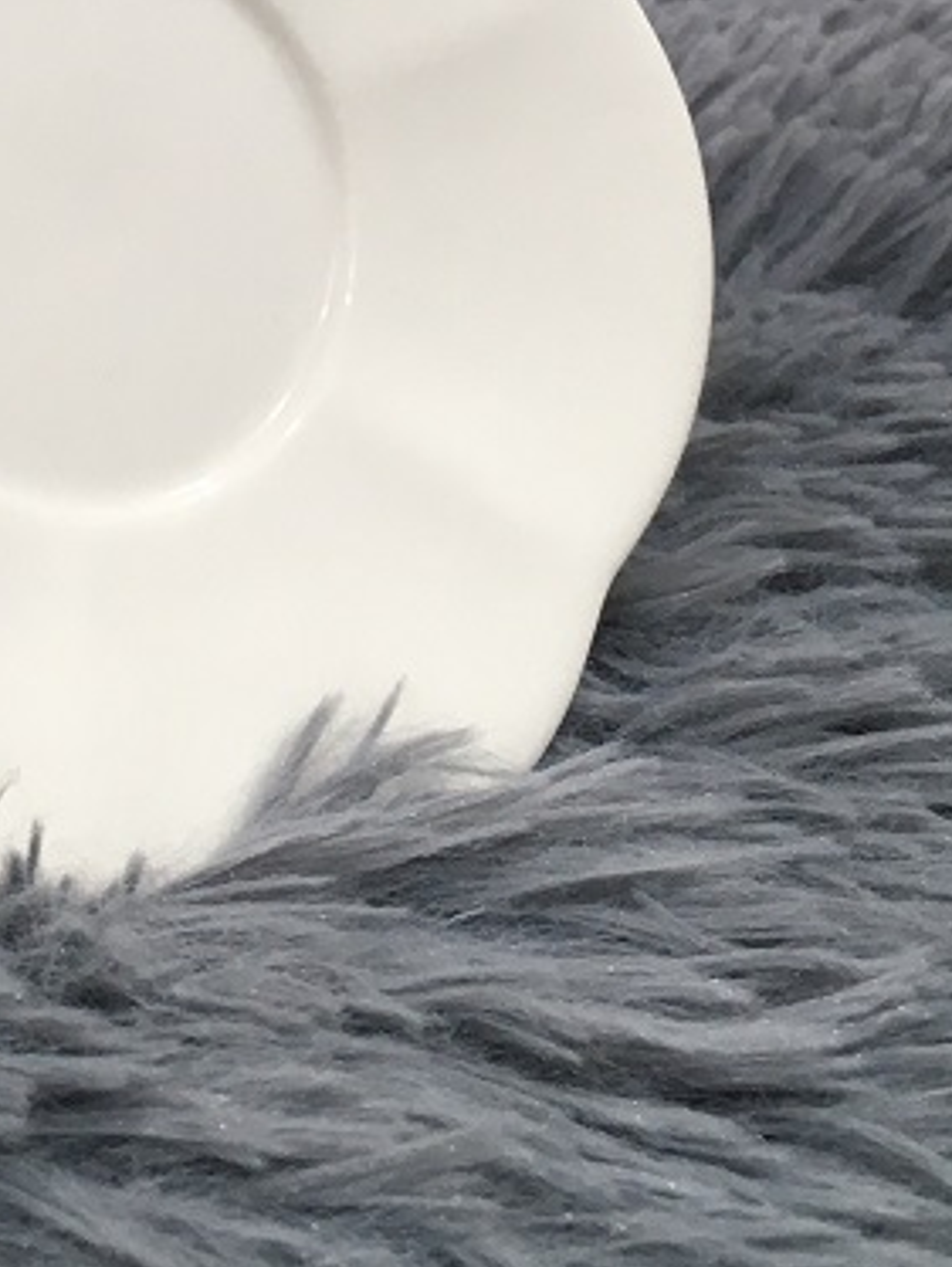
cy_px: -264
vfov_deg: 19.8
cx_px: 125
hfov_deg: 15.7
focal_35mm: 93
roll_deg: +0.5
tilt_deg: -10.4
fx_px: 3406
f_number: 2.2
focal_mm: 4.15
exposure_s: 1/33
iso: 64
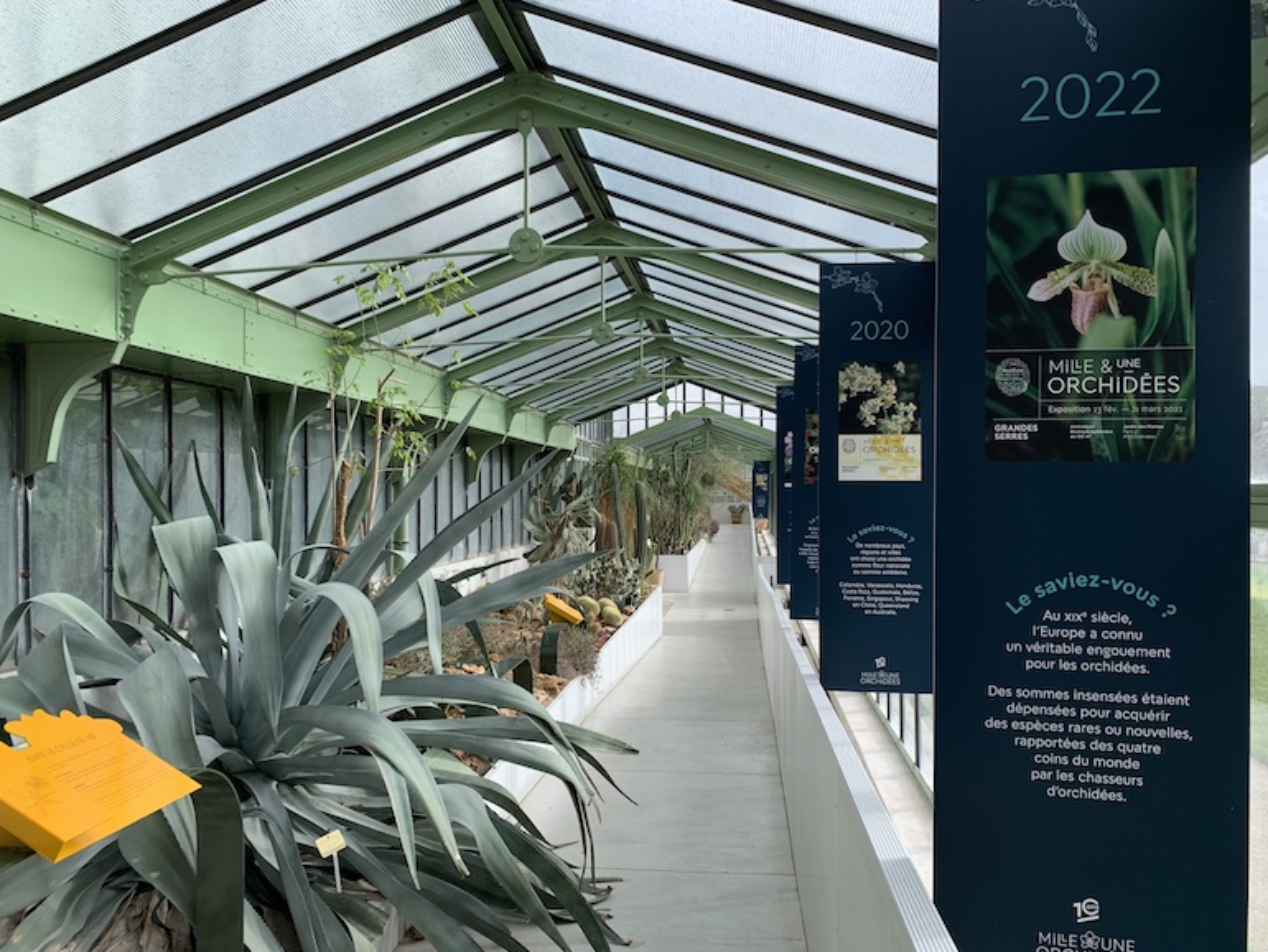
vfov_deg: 51.4
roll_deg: +0.6
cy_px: 478
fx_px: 989
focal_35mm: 27
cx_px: 624
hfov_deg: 65.3
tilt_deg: +0.9
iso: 25
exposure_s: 1/754
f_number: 1.8
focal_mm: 4.25
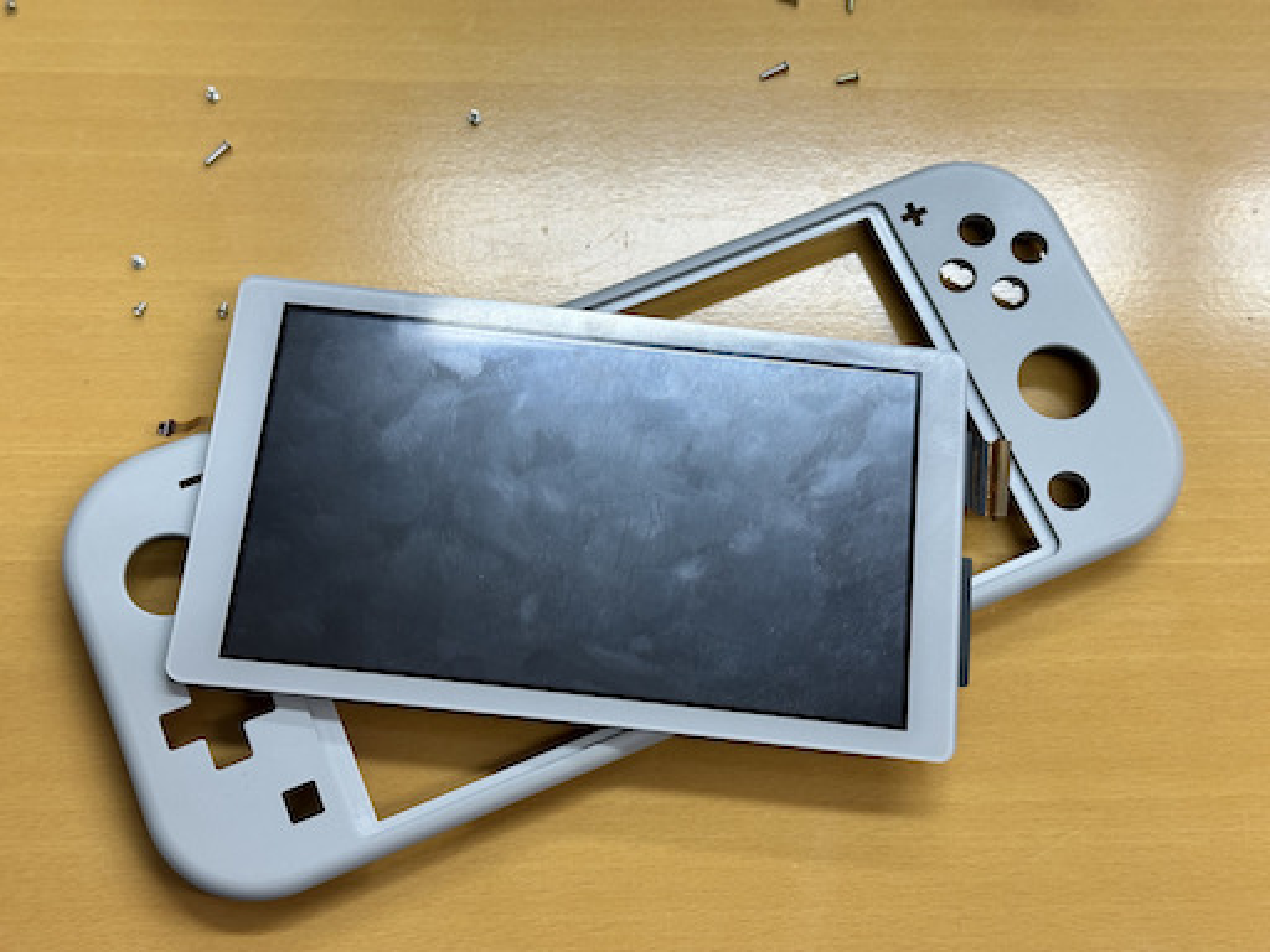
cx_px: 635
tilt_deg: -70.5
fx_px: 1761
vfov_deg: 30.3
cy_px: 476
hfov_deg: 39.7
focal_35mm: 48
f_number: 1.78
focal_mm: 6.86
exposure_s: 1/100
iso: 64
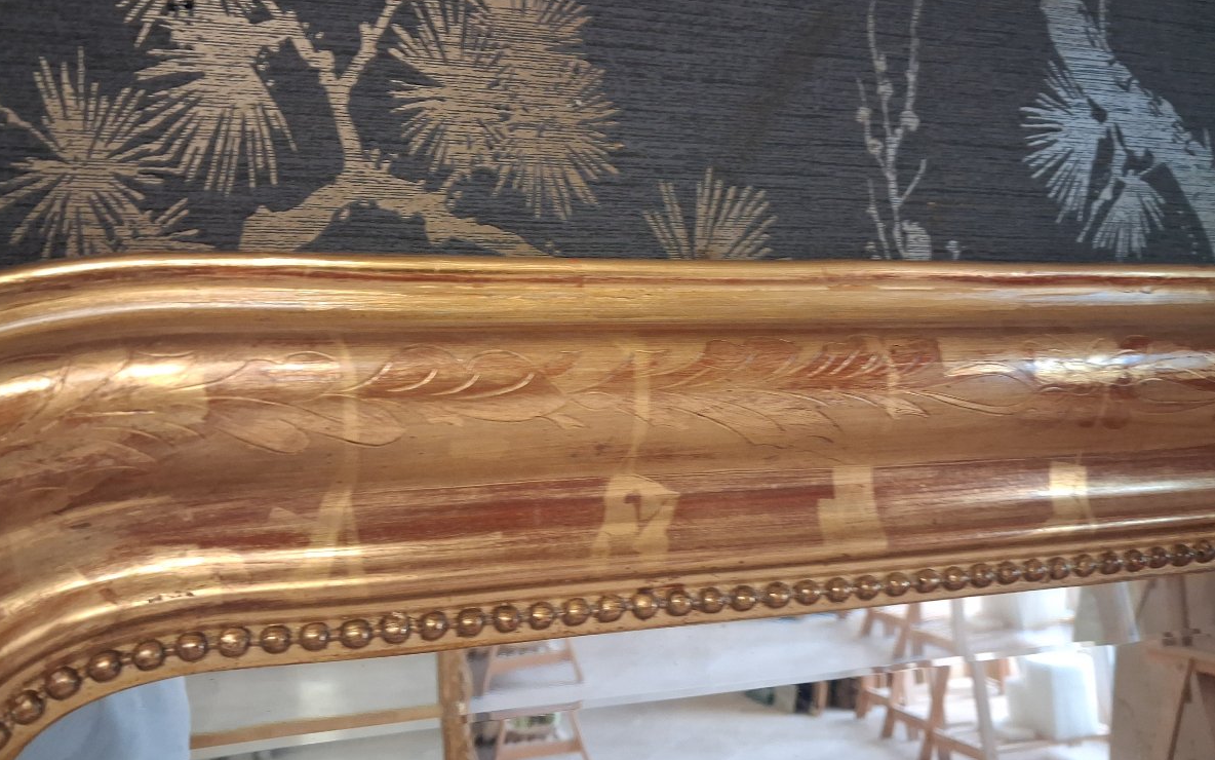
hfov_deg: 64.6
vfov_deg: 43.1
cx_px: 606
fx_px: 960
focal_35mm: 29
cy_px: 353
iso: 320
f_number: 1.8
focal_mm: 4
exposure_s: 1/50
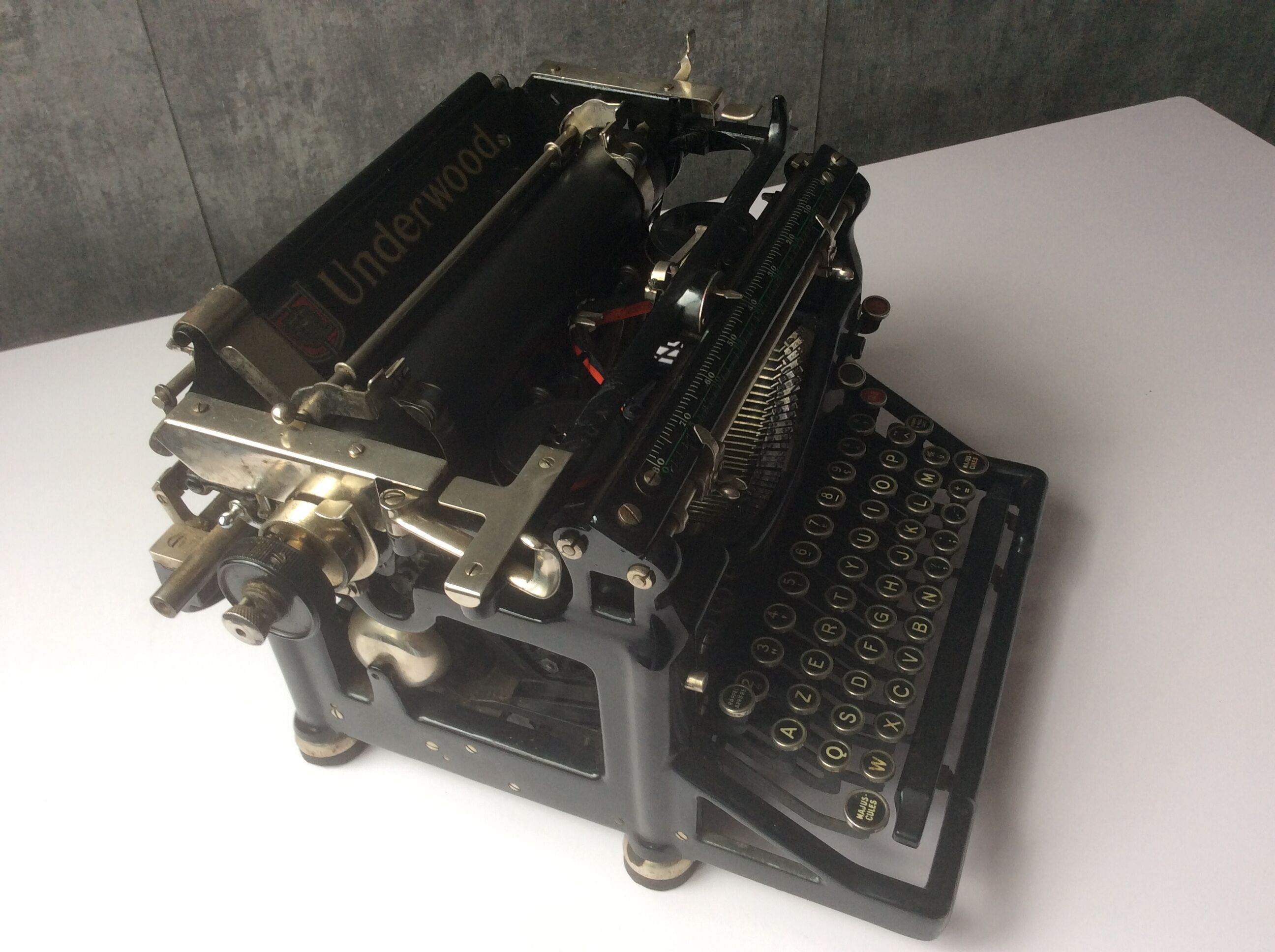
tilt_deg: -44.6
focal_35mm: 32
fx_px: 1177
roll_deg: +1.7
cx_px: 638
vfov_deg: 44.1
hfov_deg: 56.9
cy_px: 476
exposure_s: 1/50
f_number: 2.4
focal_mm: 3.3
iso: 40
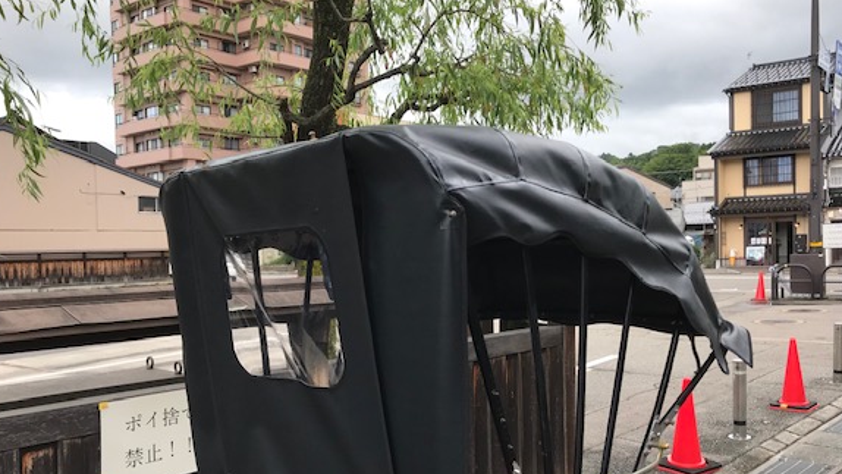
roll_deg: +0.7
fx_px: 759
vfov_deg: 34.6
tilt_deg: -0.2
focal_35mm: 34
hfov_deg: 58.0
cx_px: 447
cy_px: 280
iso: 20
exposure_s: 1/651
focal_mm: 3.99
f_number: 1.8
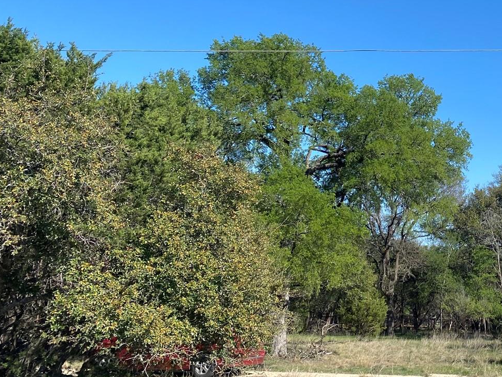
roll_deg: -0.2
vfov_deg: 25.8
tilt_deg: +15.2
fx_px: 798
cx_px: 493
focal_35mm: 55
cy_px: 45
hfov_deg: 32.4
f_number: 1.8
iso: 32
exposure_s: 1/2028
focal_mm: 4.25
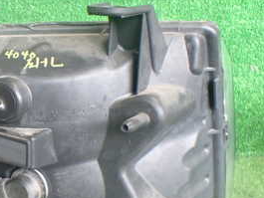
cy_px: 141
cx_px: -25
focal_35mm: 68
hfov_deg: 26.4
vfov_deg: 21.5
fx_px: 519
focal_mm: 5.4
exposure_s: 1/100
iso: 800
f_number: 2.3
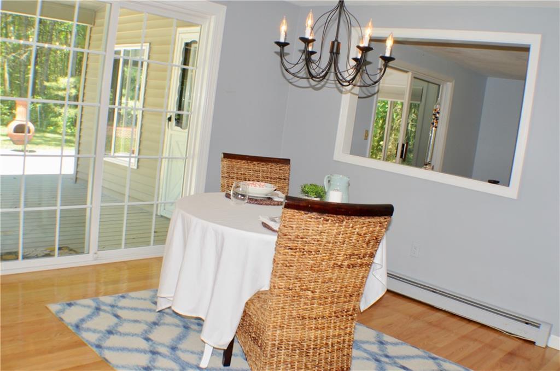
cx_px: 280
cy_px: 186
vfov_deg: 31.8
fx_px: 652
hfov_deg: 46.5
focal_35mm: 42
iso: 280
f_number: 4.5
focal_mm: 28
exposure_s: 1/60
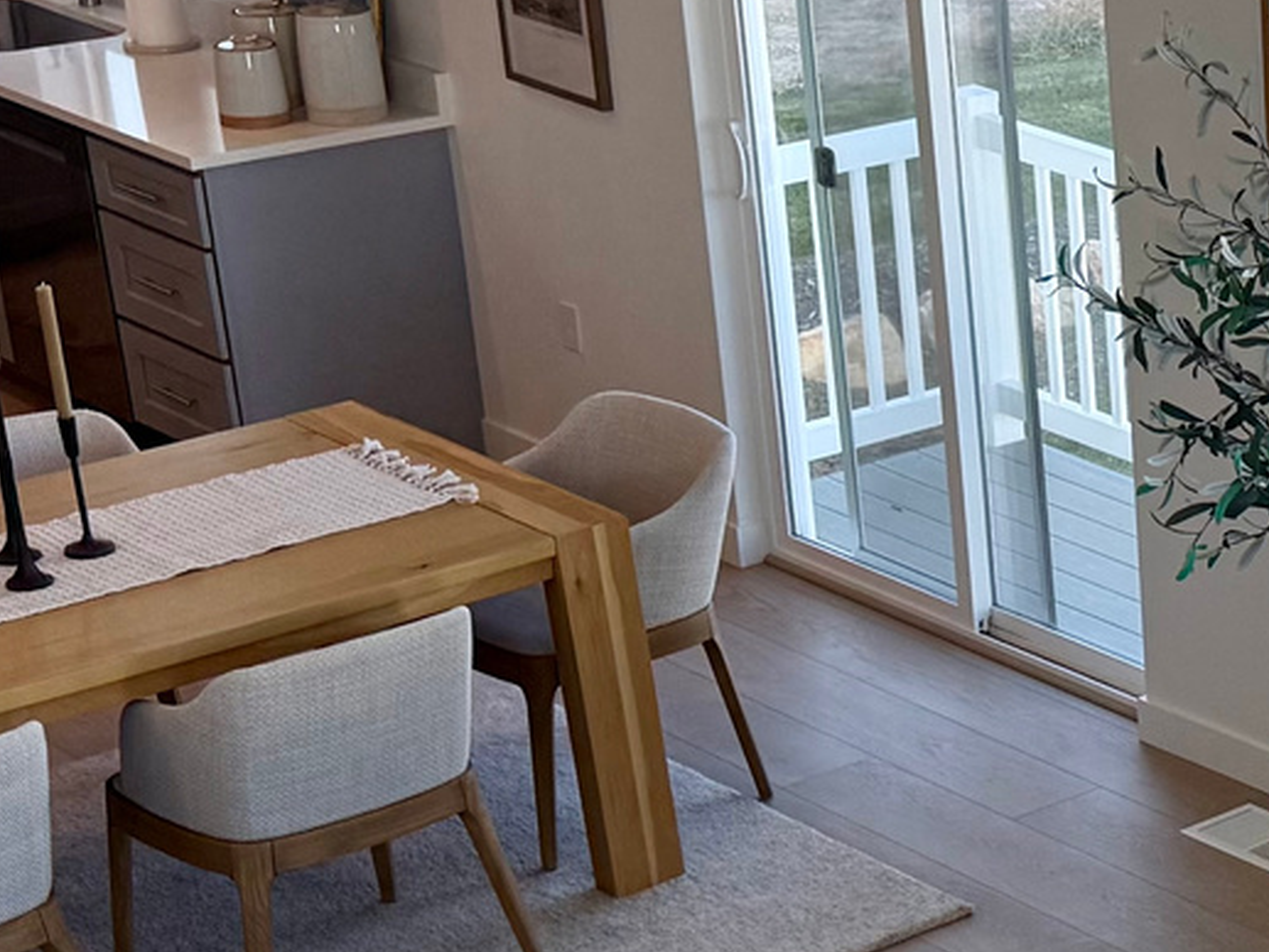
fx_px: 3483
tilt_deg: -22.2
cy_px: 689
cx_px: 2091
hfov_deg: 17.7
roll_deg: -3.4
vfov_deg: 15.5
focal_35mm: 95
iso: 80
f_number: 1.78
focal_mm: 6.76
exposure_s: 1/497
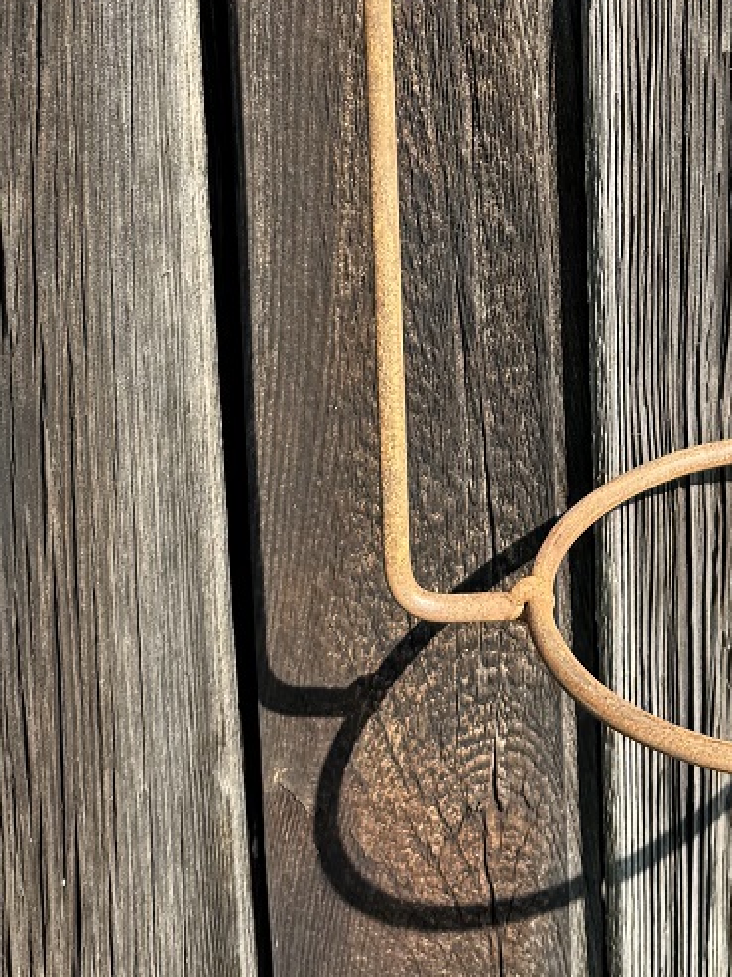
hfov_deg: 18.3
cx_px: 786
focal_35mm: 78
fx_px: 2199
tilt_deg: -11.7
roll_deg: +0.6
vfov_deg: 22.7
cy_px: -250
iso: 80
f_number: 1.78
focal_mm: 6.76
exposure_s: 1/1094
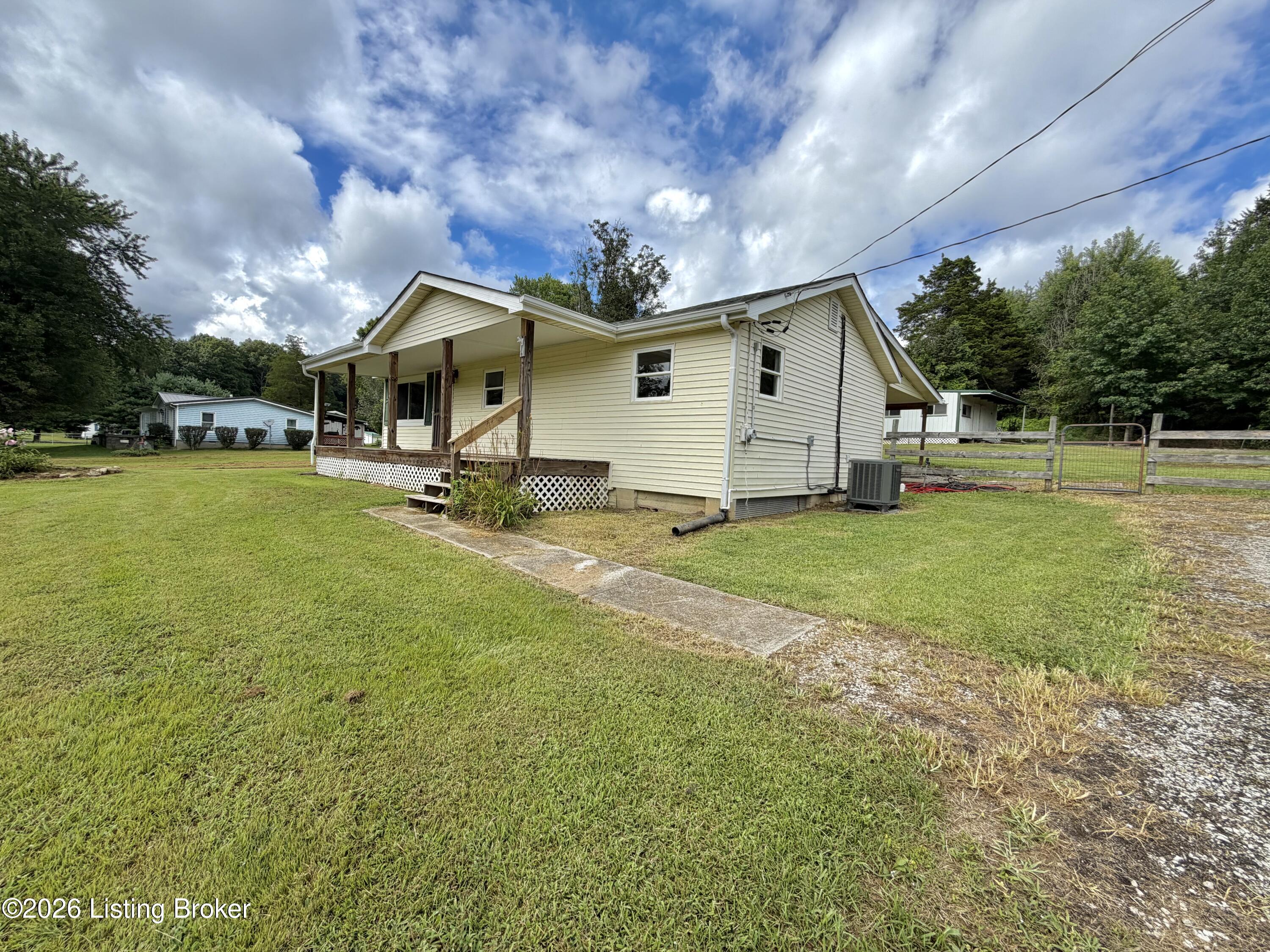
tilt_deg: -2.7
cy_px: 476
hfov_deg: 102.1
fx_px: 514
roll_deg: -1.8
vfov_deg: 85.7
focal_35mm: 14
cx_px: 635
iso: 20
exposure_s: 1/770
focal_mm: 2.22
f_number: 2.2
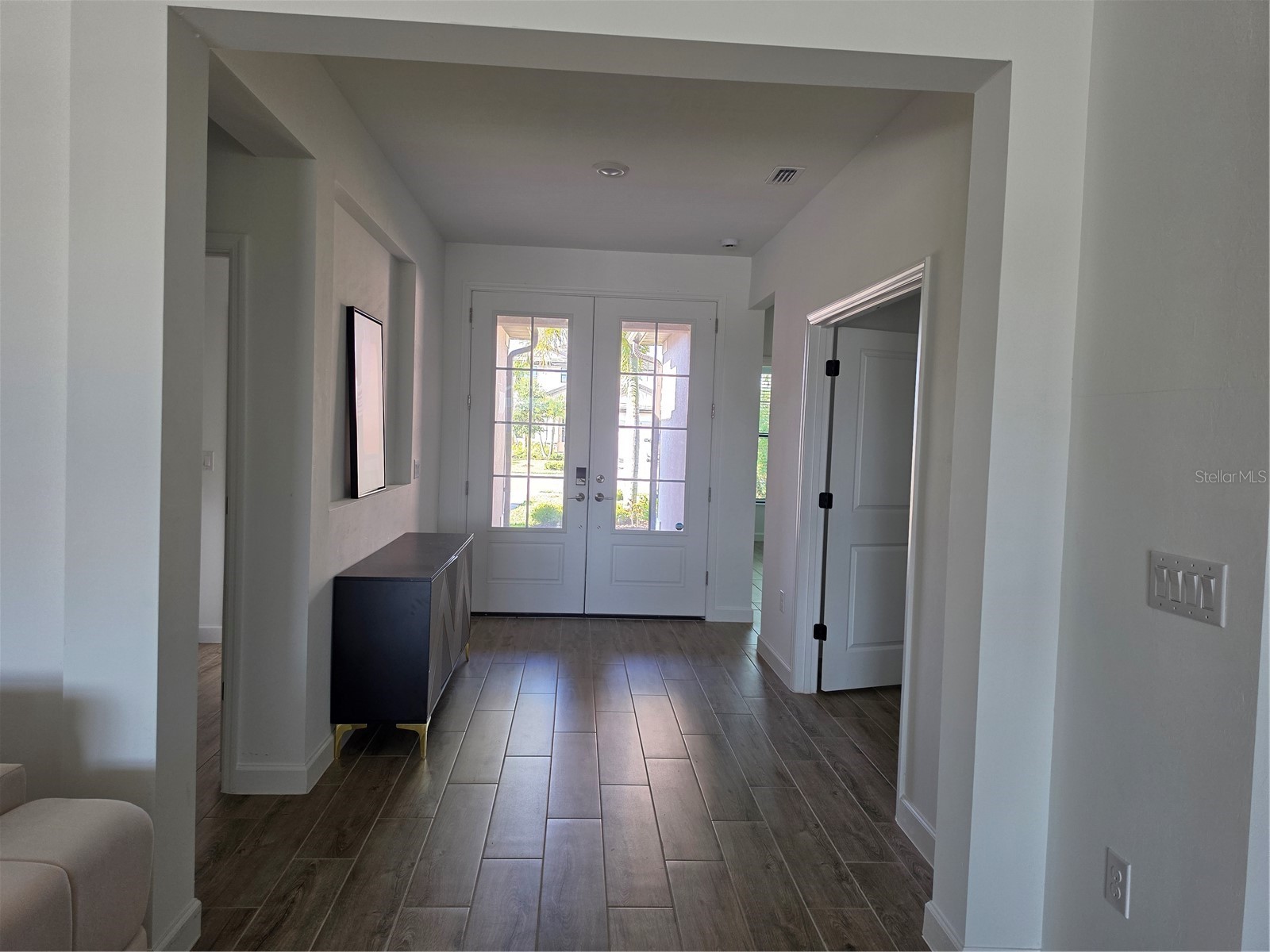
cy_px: 476
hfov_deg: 73.9
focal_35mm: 23
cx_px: 635
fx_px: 844
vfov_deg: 58.9
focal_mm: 6.5
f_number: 1.4
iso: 100
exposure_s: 1/180
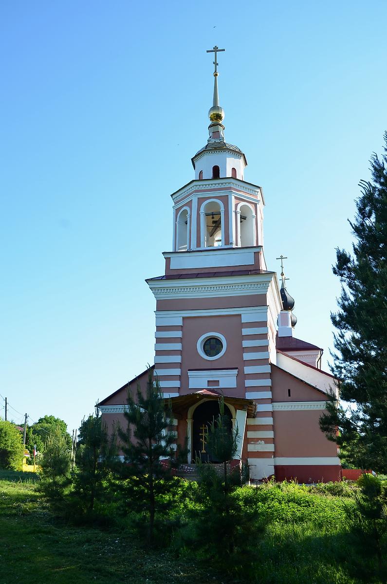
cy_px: 292
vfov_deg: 57.3
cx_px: 194
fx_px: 534
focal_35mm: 33
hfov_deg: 39.8
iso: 200
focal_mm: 22
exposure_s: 1/250
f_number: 8
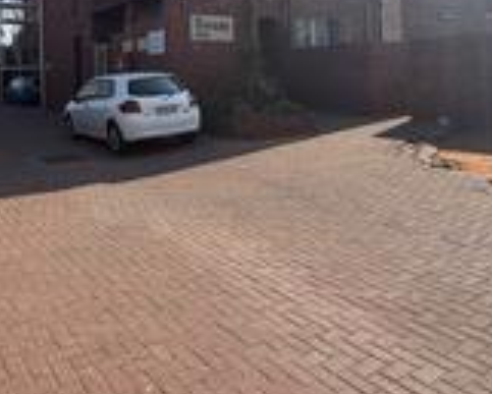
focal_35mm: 34
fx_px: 495
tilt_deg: +1.7
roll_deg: +1.9
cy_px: 70
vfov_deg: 41.3
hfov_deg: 51.9
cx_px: 168
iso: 20
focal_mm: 2.22
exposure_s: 1/809
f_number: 2.2
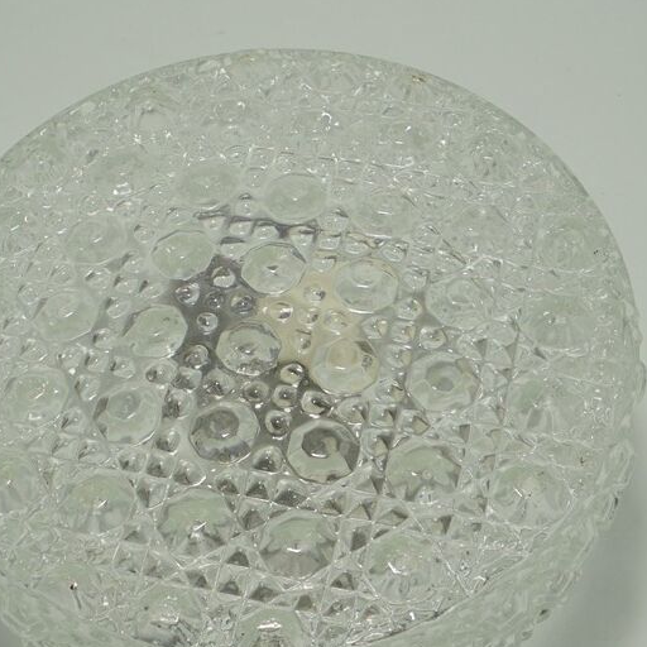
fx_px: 1248
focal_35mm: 59
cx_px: 252
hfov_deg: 29.0
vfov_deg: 29.0
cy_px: 380
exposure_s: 1/100
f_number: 4.2
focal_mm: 6.9
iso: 100
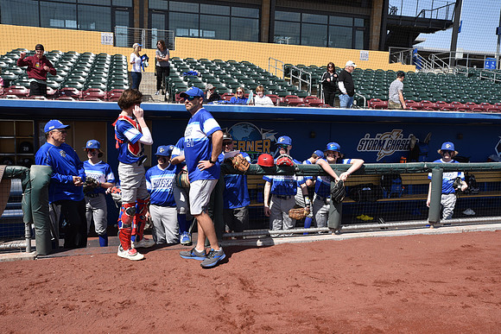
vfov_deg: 41.1
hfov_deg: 58.7
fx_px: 445
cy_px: 167
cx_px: 250
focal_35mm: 32
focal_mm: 32
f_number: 9
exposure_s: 1/320
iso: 200
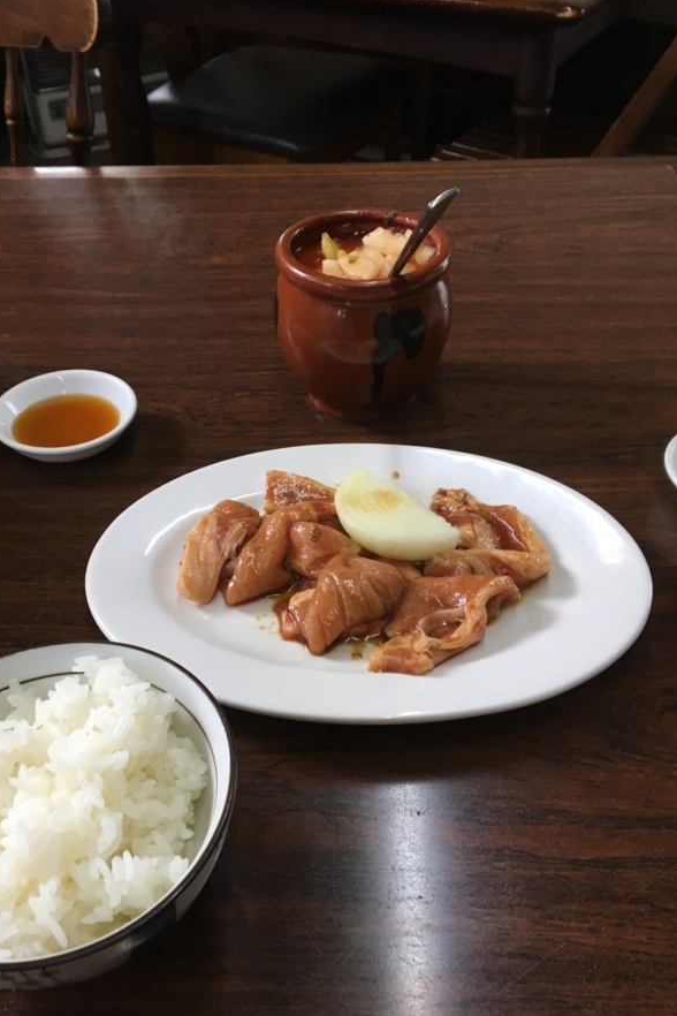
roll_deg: +1.3
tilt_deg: -42.0
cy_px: 531
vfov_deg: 54.4
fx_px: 987
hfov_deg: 37.8
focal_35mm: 35
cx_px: 305
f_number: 2.2
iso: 50
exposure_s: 1/30
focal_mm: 4.15
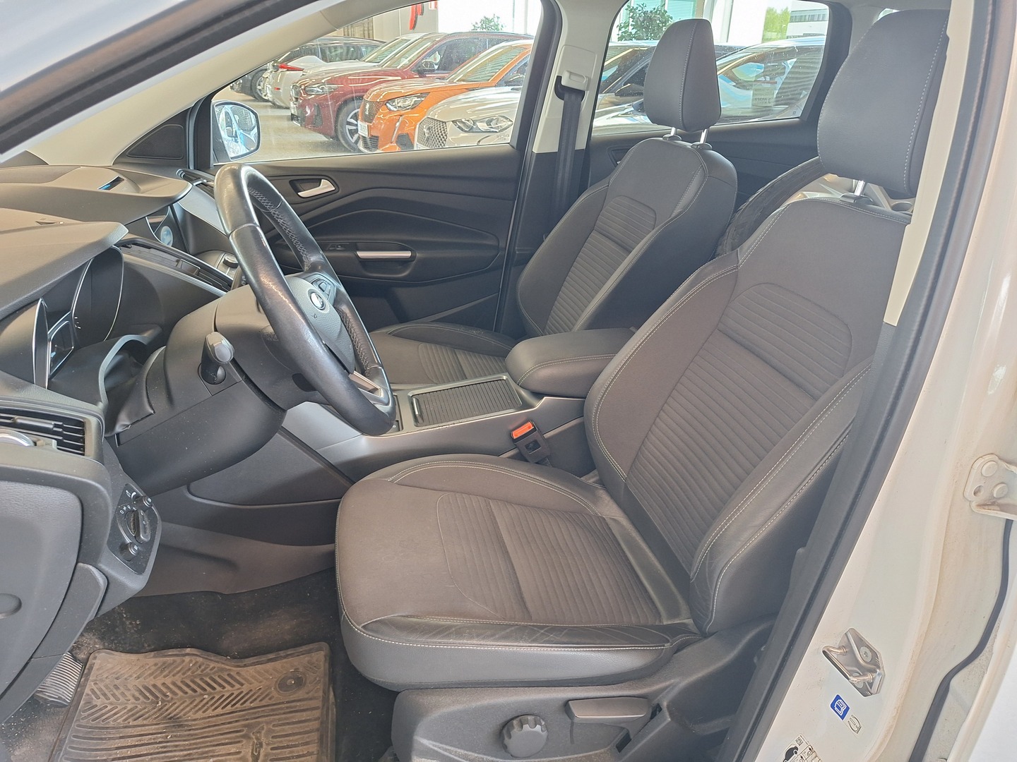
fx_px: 676
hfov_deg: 73.9
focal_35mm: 23
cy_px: 381
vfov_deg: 58.9
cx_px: 508
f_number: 1.8
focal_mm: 5.54
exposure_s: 1/50
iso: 125
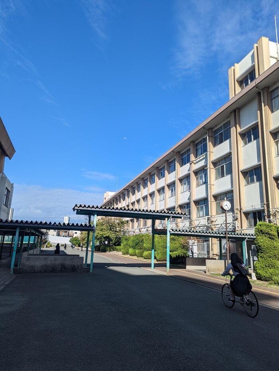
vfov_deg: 71.5
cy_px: 186
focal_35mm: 24
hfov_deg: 56.9
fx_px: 257
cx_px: 140
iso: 48
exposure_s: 1/2137
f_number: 1.85
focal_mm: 6.81
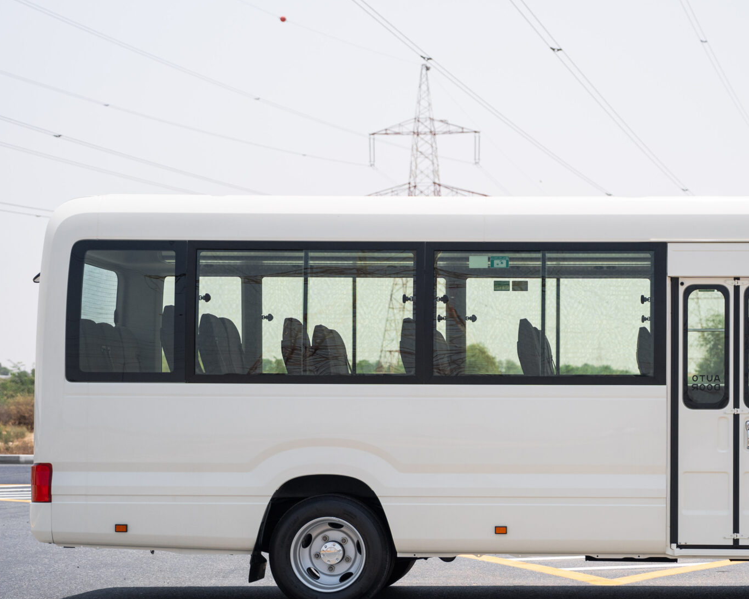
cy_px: 400
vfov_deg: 17.8
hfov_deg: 22.0
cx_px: 578
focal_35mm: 86
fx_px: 1906
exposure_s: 1/250
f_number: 2.8
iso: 400
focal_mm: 49
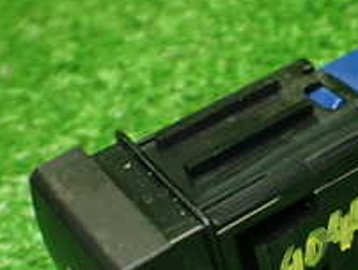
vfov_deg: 16.5
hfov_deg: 21.7
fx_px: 922
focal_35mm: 89
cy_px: 202
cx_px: 289
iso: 640
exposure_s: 1/125
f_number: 2.3
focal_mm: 5.4
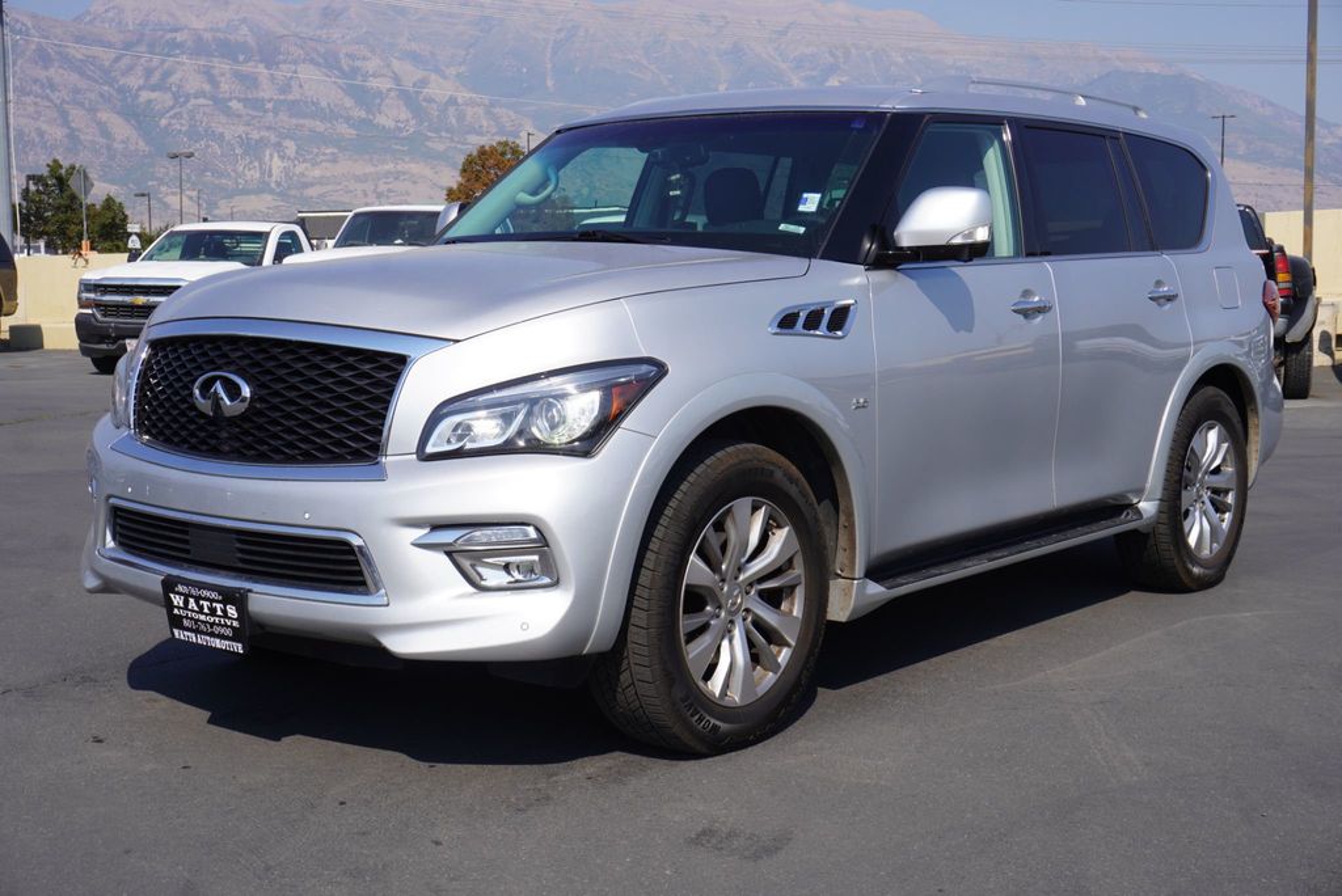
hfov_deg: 42.3
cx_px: 671
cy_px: 448
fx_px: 1734
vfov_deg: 29.0
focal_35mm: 46
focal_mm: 31
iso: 100
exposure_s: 1/160
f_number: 11
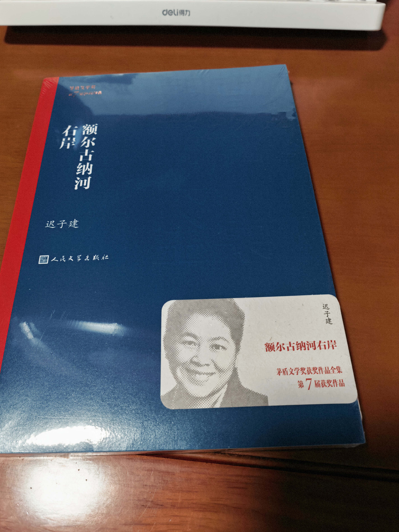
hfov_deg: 53.0
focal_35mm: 26
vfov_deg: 67.2
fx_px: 400
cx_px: 188
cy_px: 244
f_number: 2.8
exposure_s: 1/50
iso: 100
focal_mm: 6.98
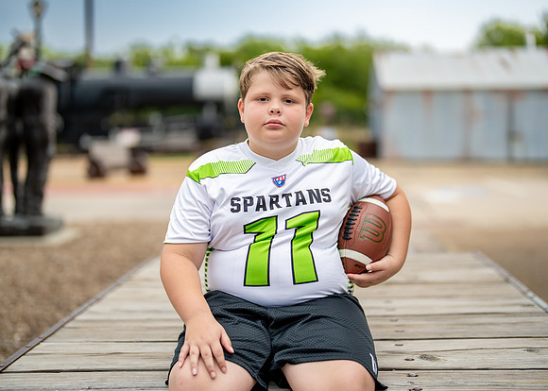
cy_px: 197
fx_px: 864
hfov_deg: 35.2
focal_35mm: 56
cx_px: 283
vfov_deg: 25.5
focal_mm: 50
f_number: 1.2
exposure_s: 1/1250
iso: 500
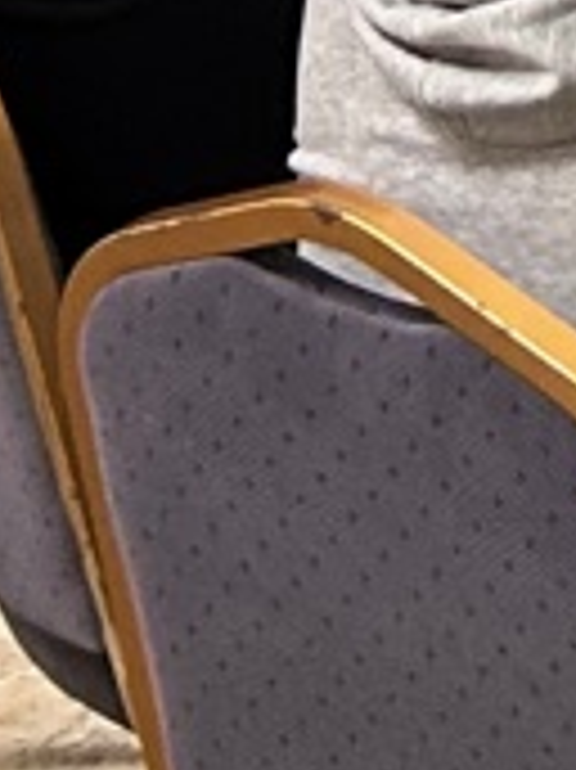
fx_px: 5398
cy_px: -1328
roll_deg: -5.0
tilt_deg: -2.1
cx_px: 2722
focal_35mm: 243
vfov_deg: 7.4
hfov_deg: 5.1
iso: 160
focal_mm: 5.7
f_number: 1.5
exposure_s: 1/50
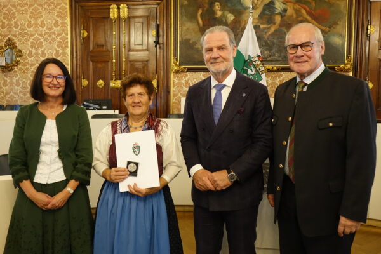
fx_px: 370
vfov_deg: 37.9
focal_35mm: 35
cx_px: 190
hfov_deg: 54.4
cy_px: 127
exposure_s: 1/25
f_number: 2.8
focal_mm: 12.83
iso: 800
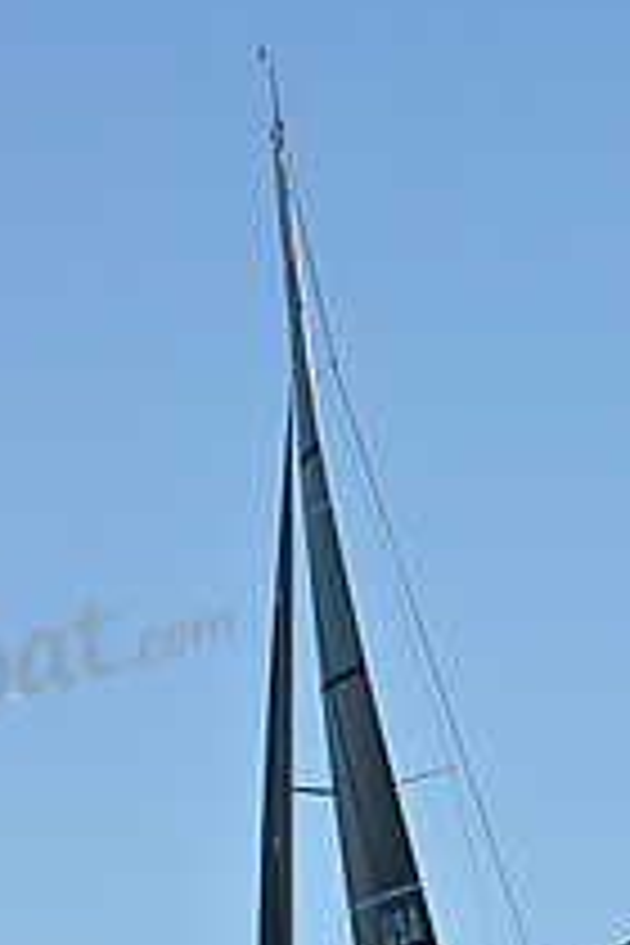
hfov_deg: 5.5
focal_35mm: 248
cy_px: 1278
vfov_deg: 8.2
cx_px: 470
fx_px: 6509
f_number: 9
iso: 320
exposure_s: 1/1000
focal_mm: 90
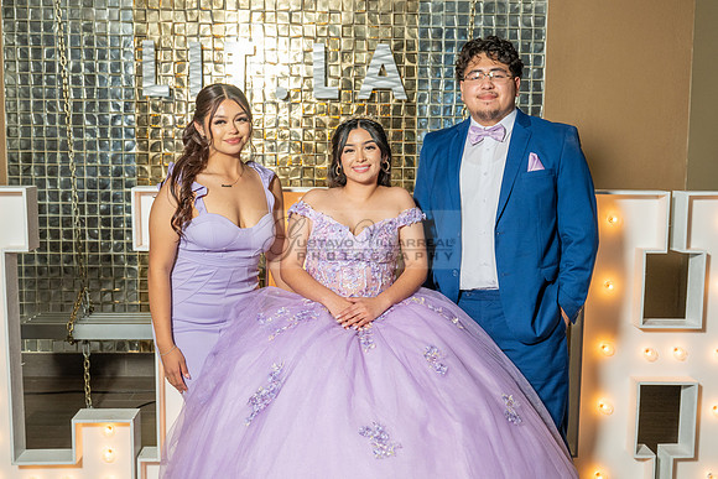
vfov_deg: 31.2
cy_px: 240
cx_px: 359
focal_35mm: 43
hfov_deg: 45.4
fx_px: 858
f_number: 5.6
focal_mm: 43
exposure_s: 1/125
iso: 640
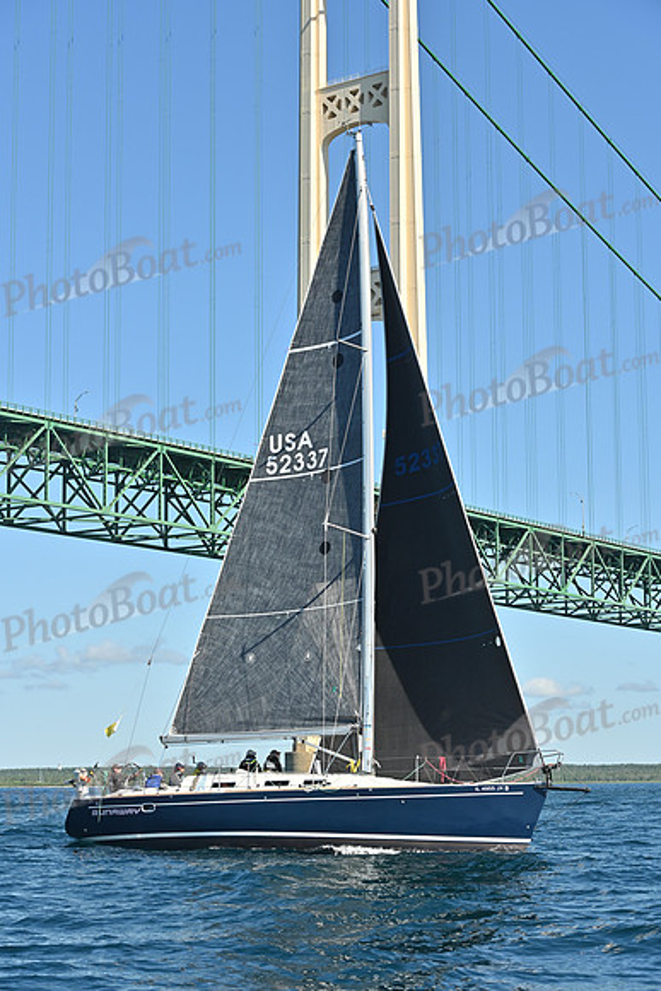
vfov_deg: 28.8
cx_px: 330
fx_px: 1927
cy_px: 496
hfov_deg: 19.5
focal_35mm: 70
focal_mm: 70
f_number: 7.1
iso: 320
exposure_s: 1/1000
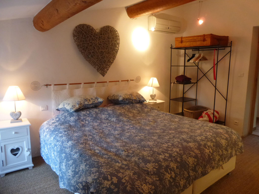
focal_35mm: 25
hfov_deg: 69.4
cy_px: 97
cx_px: 130
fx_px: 187
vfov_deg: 54.9
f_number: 3.1
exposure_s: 1/20
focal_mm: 4.5
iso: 400
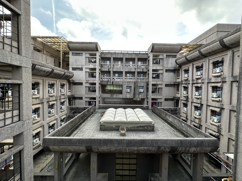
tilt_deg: -3.0
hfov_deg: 102.1
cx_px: 121
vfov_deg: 85.7
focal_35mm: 14
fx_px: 98
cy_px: 90
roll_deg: -1.2
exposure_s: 1/368
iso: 40
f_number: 2.2
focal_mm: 2.22
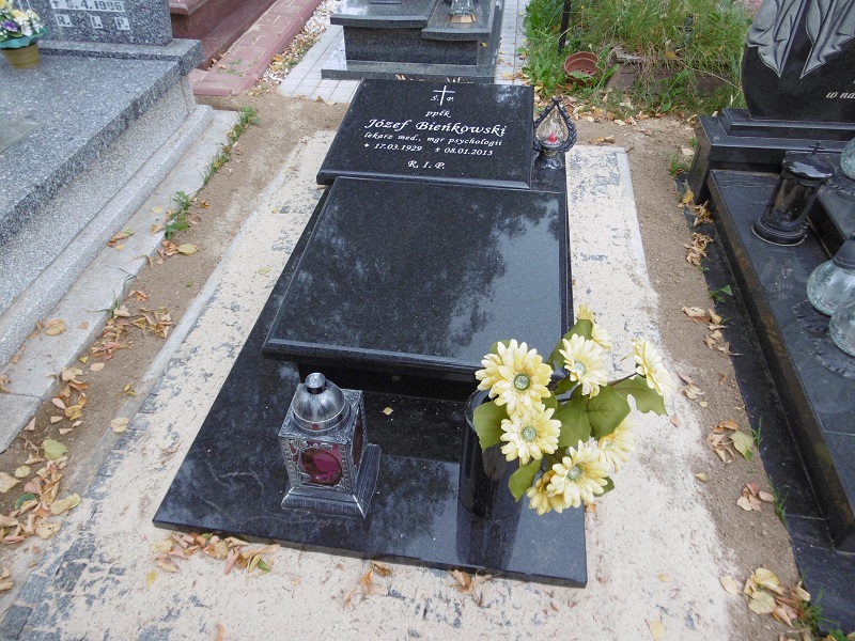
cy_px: 320
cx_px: 428
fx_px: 593
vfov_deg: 56.8
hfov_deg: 71.6
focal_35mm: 24
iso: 100
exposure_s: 1/100
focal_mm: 4.3
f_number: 3.1
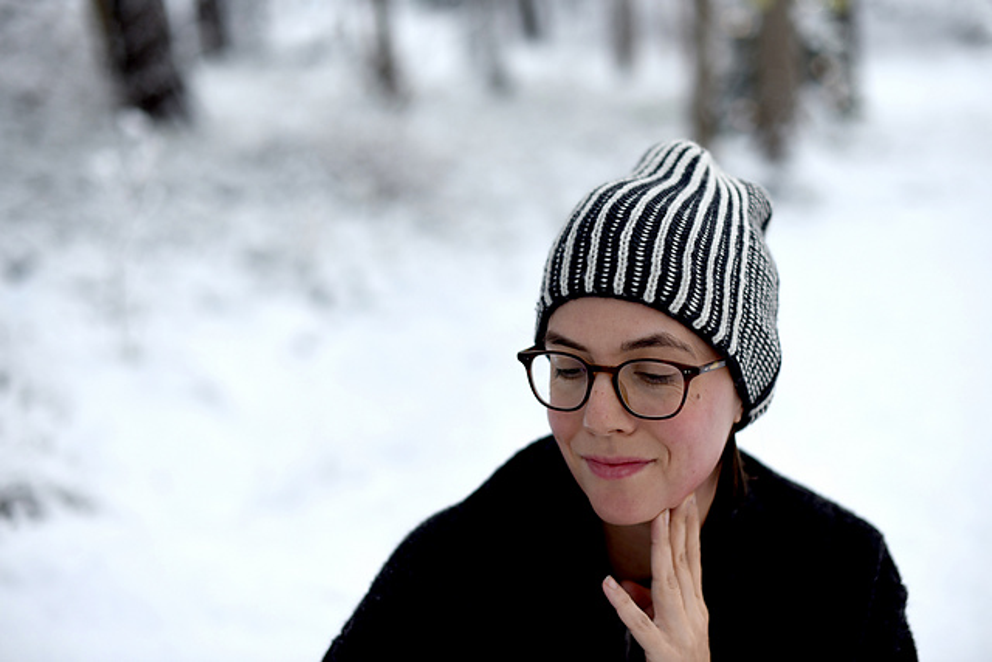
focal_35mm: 50
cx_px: 496
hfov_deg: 39.6
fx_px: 1378
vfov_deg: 27.0
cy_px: 331
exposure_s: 1/200
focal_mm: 50
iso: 100
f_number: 2.2
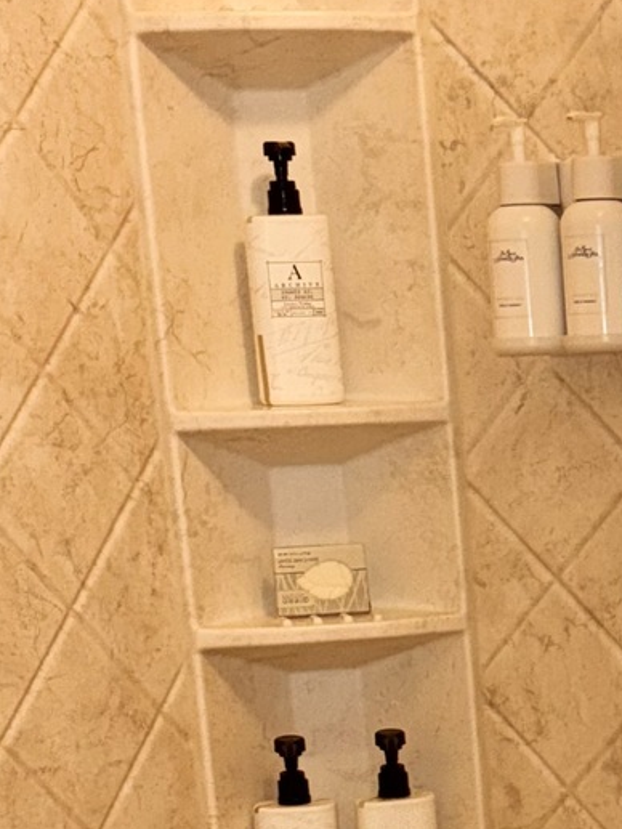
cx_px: 859
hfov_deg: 13.2
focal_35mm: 107
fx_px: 2562
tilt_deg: -13.1
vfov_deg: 17.7
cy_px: 927
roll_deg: +2.3
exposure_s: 1/60
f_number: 1.78
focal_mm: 6.76
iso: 100
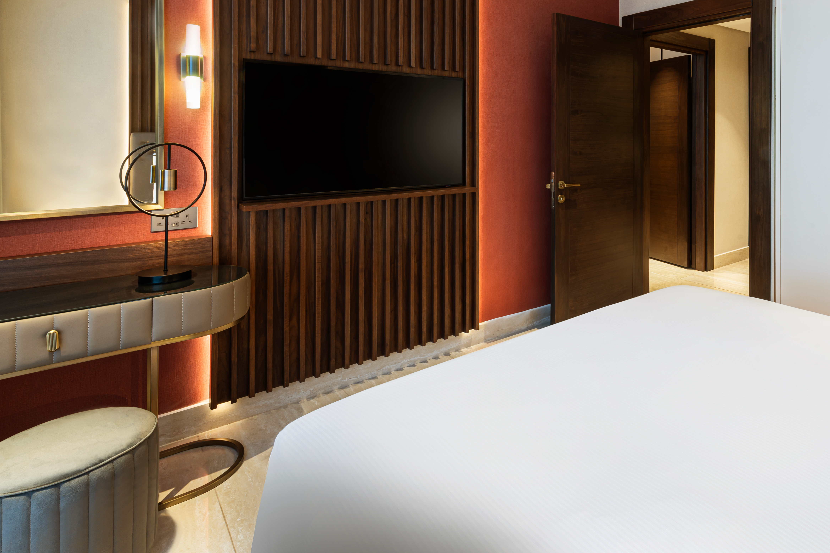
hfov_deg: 75.7
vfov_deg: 54.3
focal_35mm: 22
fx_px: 507
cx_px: 565
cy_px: 132
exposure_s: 3
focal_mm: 14
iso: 100
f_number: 13
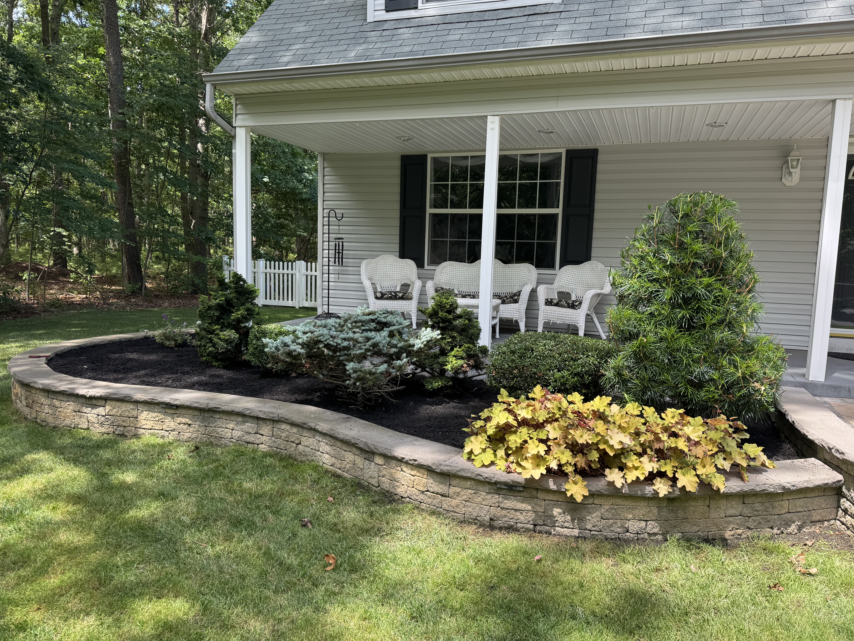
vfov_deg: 54.9
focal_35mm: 25
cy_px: 311
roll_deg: -1.6
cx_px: 438
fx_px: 617
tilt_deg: -6.5
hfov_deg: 69.4
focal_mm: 6.76
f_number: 1.78
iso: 80
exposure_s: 1/621
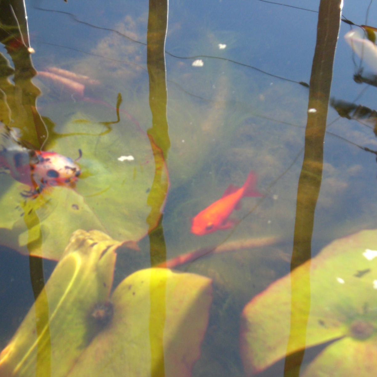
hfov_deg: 16.9
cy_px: 189
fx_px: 1269
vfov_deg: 16.9
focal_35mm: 103
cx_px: 135
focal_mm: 14.49
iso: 200
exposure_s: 1/400
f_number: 5
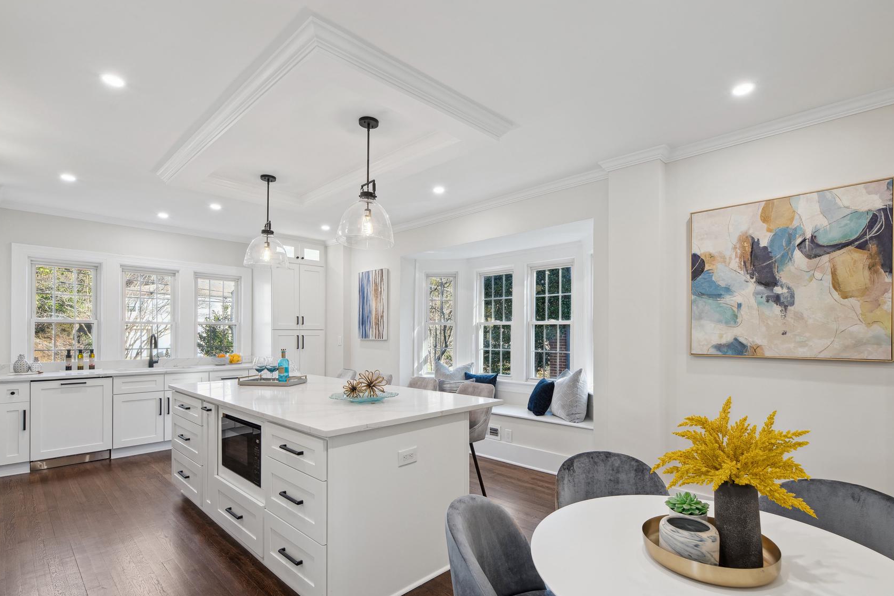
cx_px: 451
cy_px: 332
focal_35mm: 17
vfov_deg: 70.2
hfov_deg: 93.3
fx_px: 422
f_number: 9
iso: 200
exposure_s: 1/13
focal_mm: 14
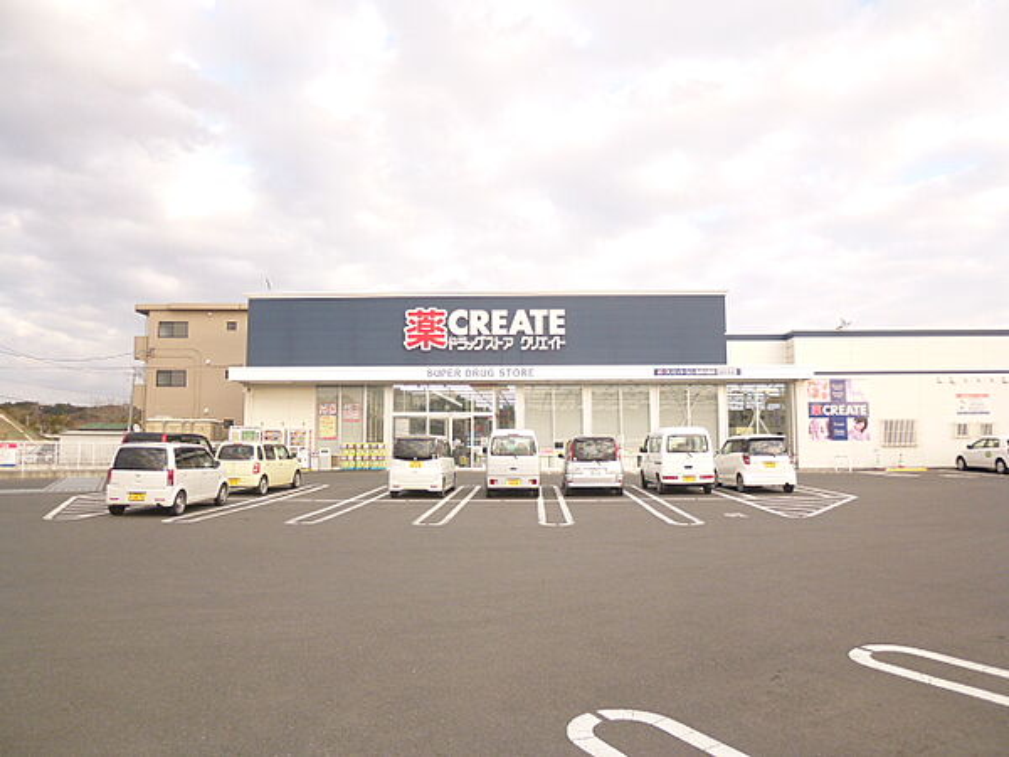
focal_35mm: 24
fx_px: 700
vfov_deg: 56.8
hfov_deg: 71.6
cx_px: 504
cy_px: 378
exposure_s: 1/400
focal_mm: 4.3
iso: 100
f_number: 2.2
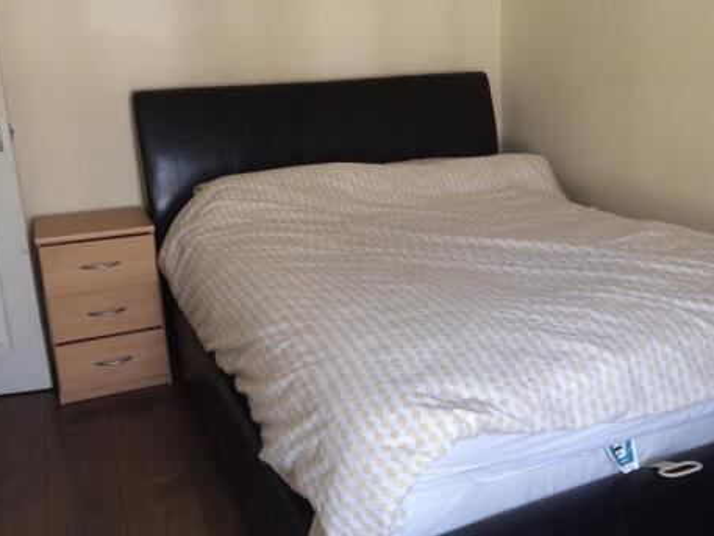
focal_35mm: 37
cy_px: 240
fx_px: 763
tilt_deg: -13.5
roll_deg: +1.4
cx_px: 446
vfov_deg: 38.6
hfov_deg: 49.6
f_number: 2.2
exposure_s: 1/36
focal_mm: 4.15
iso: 32
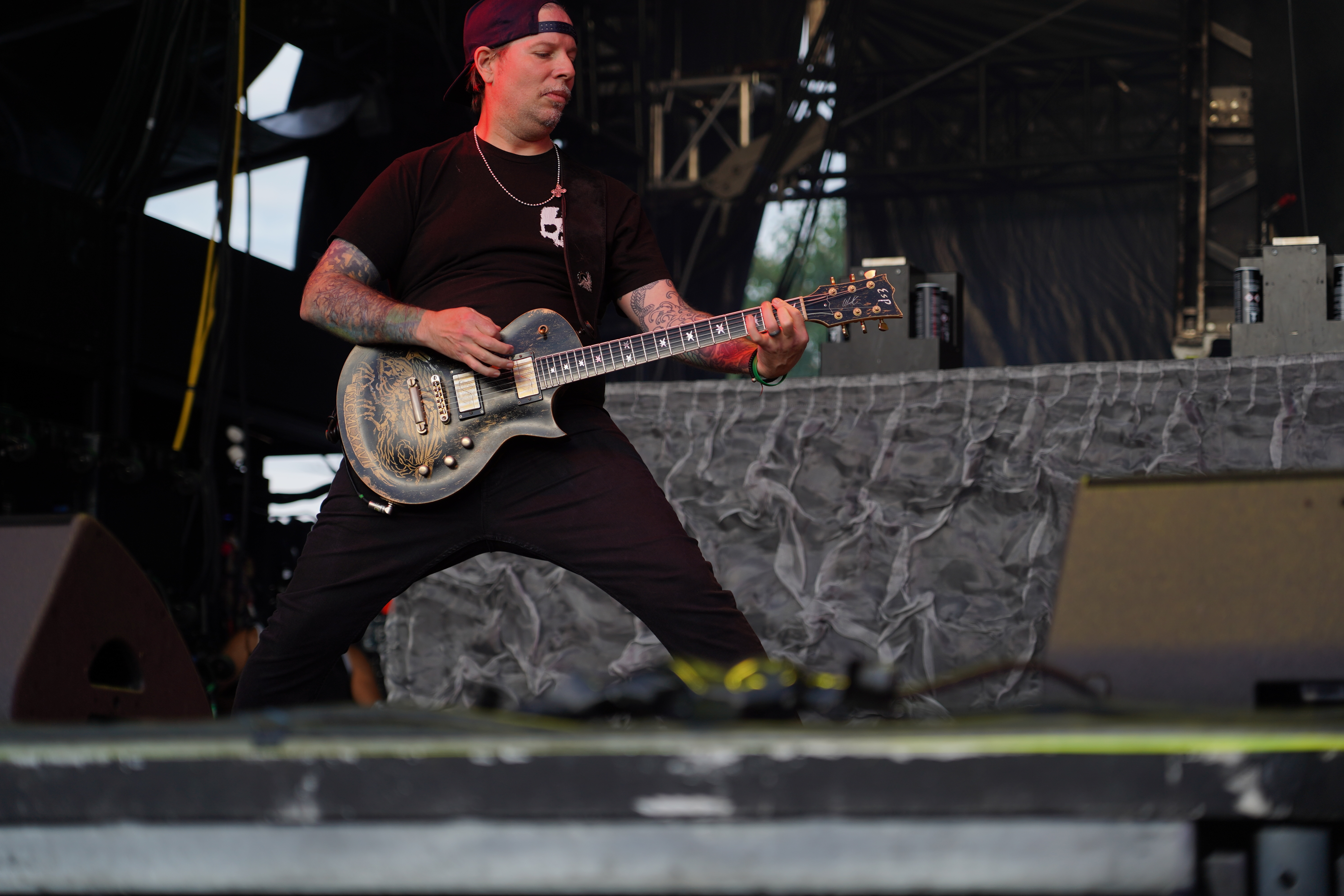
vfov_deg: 13.0
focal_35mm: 105
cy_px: 448
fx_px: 3920
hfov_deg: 19.5
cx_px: 672
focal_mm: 105
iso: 125
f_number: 4
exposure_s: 1/125
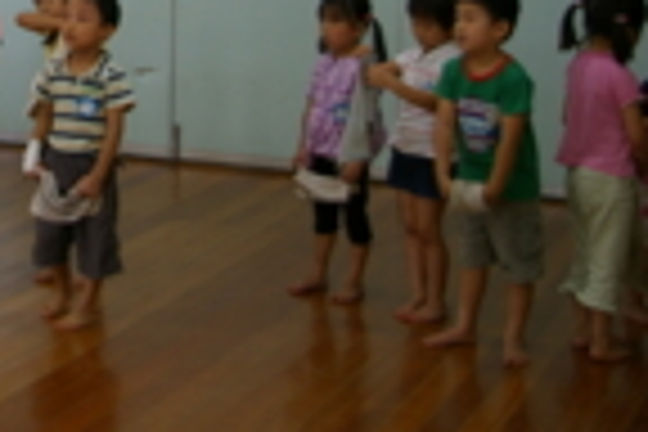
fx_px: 1800
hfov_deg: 19.2
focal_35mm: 100
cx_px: -144
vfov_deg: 13.3
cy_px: -92
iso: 200
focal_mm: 24
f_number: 4
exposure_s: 1/30
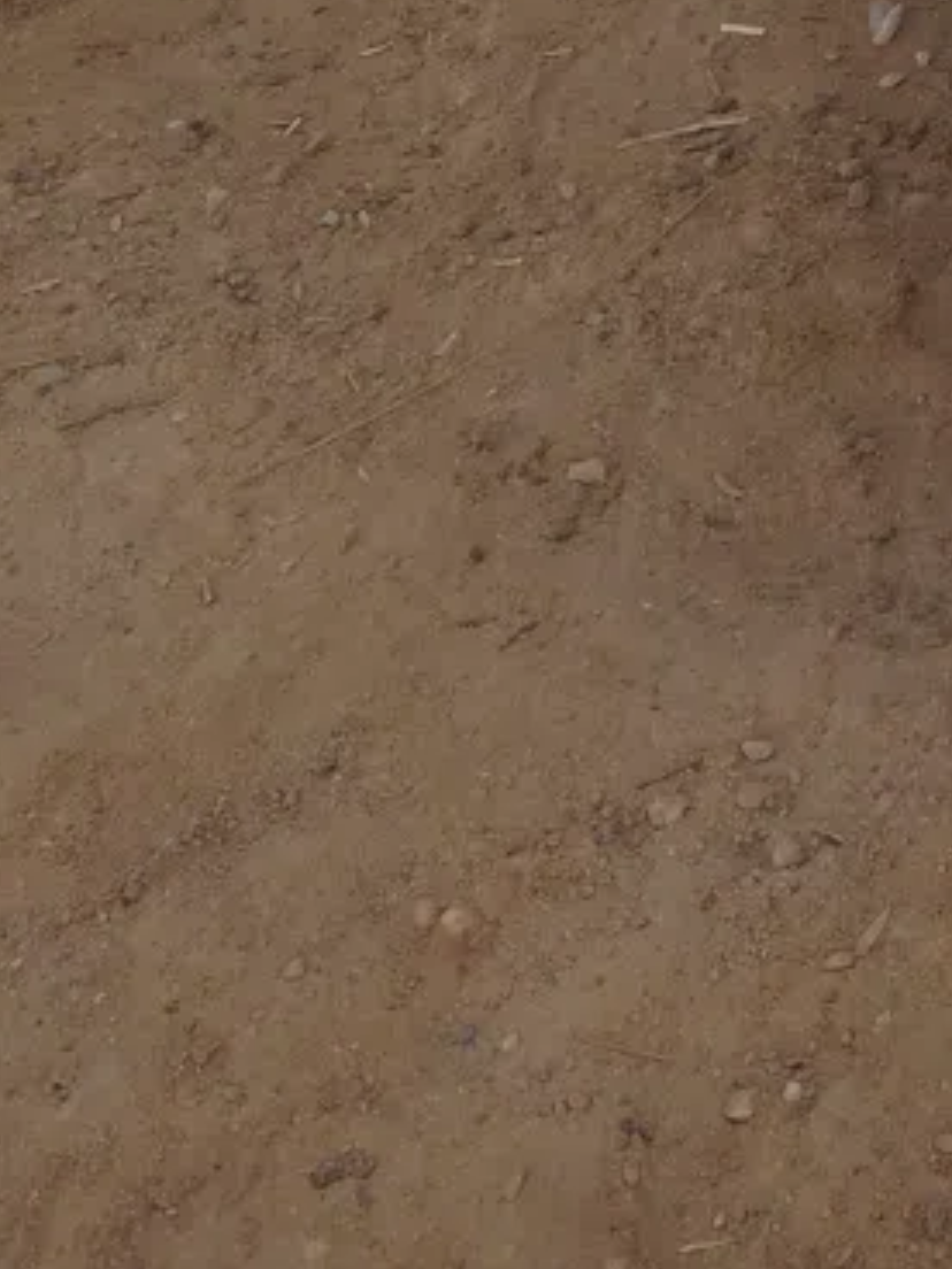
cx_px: 1394
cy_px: -512
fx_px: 3264
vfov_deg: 19.7
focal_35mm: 89
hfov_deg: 15.4
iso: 100
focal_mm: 5.25
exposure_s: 1/429
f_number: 1.75
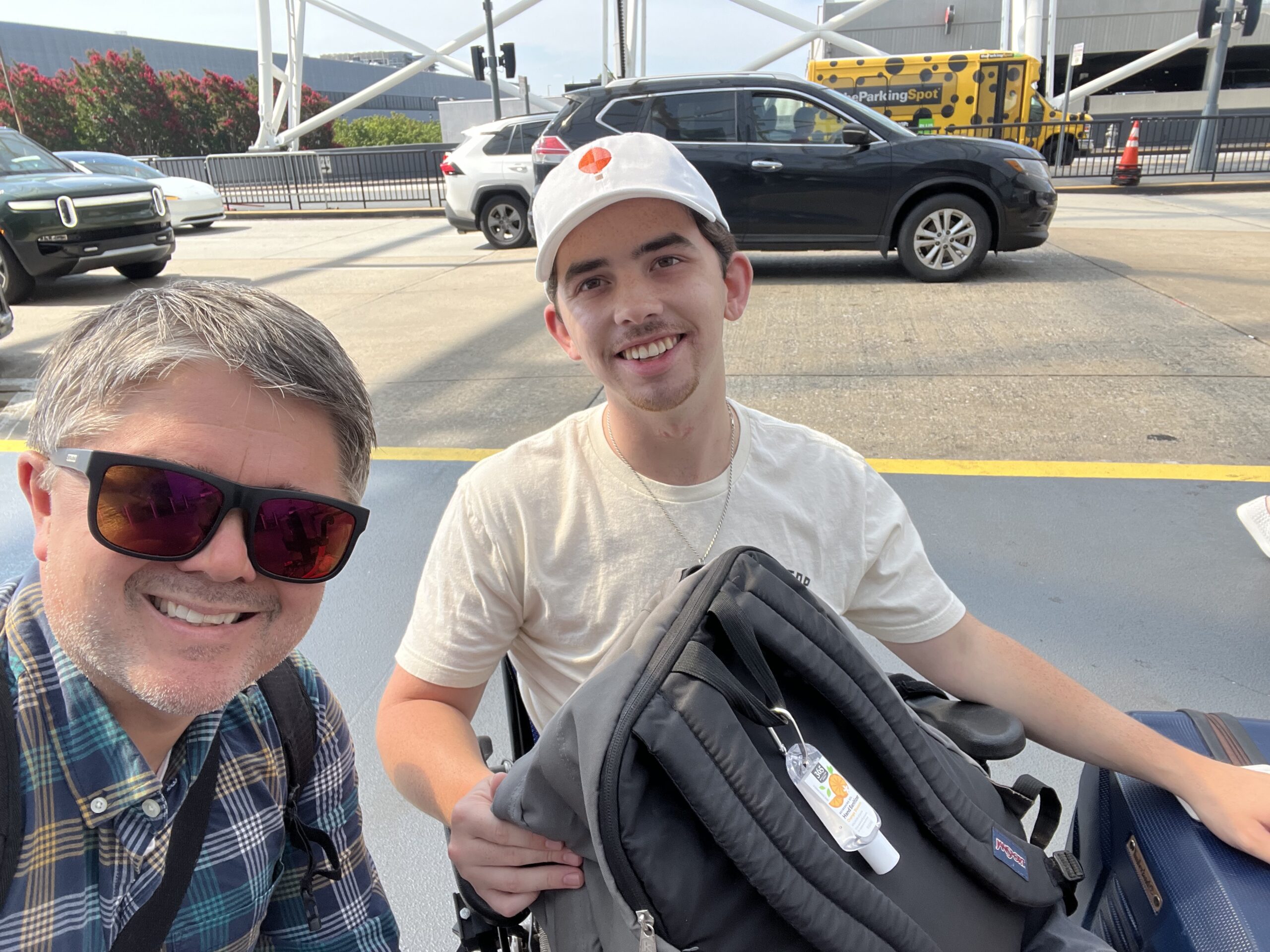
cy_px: 476
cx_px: 635
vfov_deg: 58.9
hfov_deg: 73.9
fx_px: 844
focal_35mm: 23
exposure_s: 1/215
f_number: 2.2
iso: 32
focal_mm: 2.71
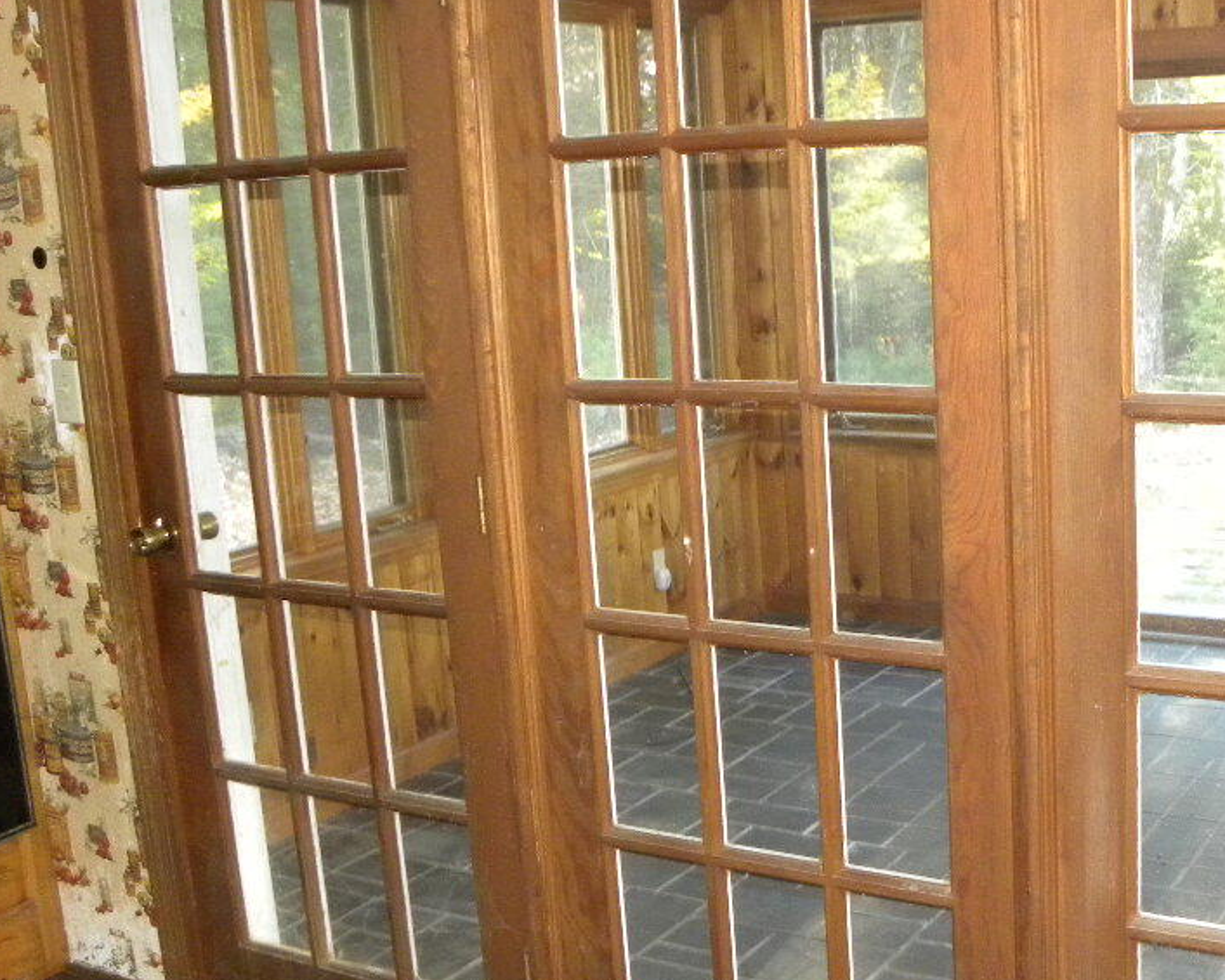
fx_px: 1668
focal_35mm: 46
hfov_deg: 39.4
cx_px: 895
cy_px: 506
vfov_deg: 32.8
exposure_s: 1/30
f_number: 2.8
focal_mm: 4.6
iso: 400
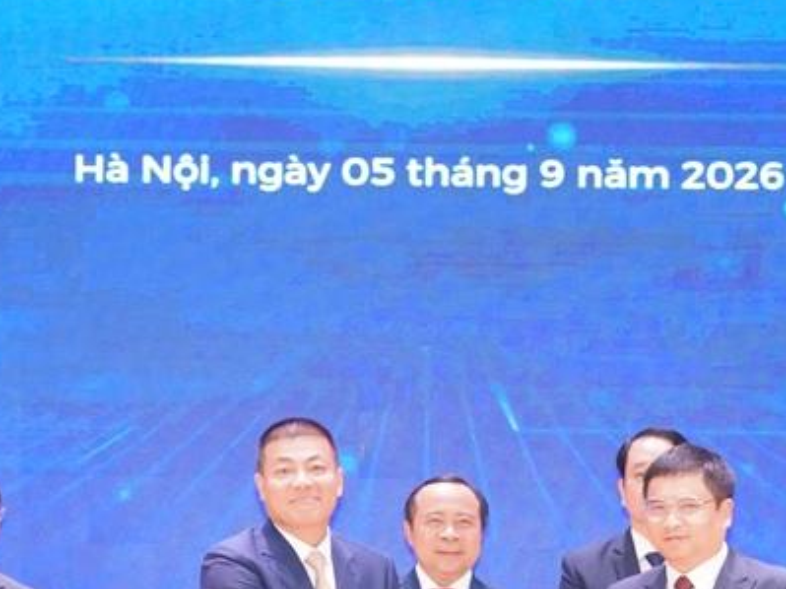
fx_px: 5743
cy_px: 599
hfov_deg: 7.8
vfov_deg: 5.9
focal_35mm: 253
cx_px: 514
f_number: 5
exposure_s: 1/160
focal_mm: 70
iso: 5000
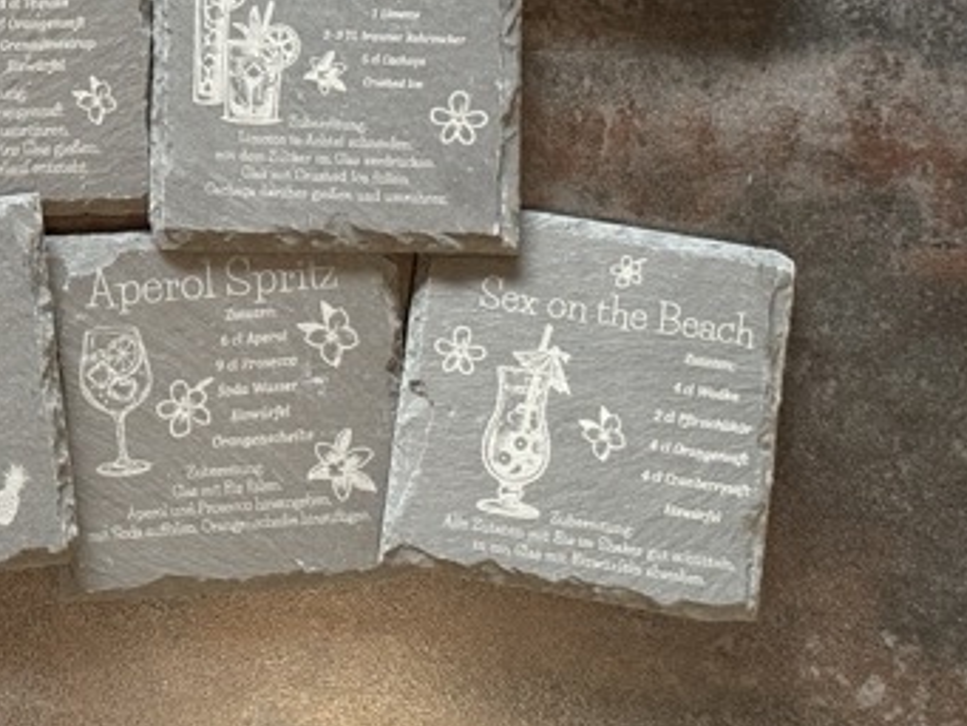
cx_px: 119
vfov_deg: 16.3
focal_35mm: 90
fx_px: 2515
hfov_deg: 21.3
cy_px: 128
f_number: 1.78
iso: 200
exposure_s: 1/60
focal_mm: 6.76
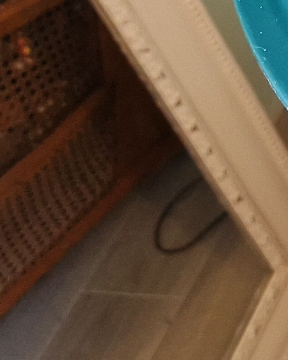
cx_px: 821
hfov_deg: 10.4
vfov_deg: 15.0
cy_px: -255
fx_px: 1215
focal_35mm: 114
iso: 50
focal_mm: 5.4
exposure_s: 1/100
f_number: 1.8
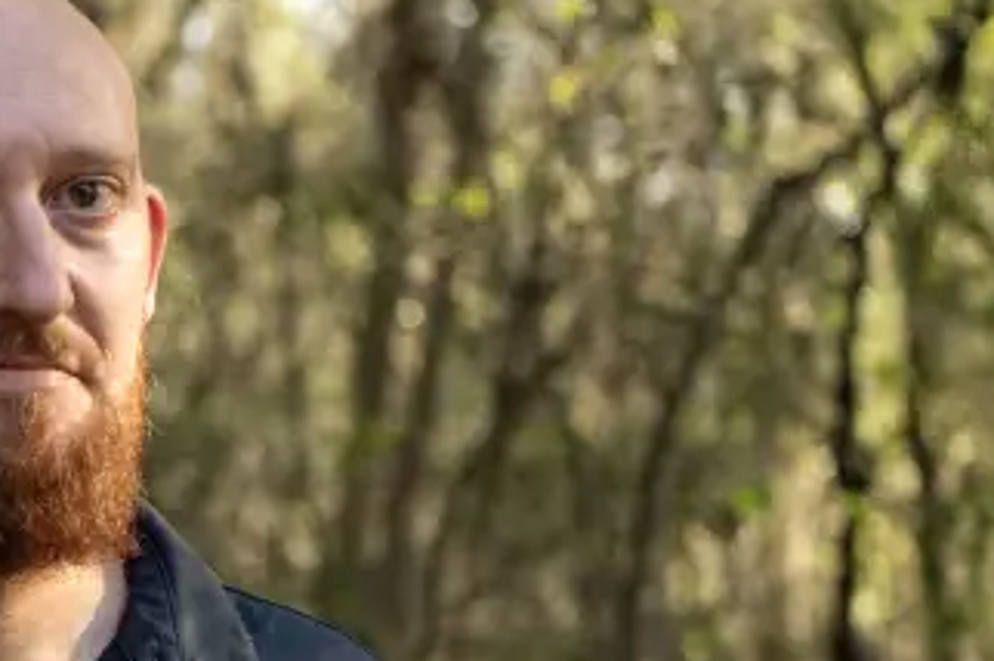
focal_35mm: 239
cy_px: 1092
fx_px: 6592
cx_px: -562
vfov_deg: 5.7
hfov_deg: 8.4
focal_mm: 62
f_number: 4.5
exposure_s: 1/400
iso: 640
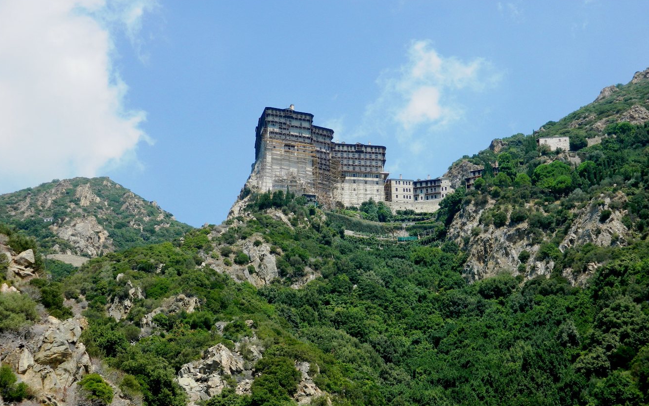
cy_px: 232
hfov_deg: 27.5
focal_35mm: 75
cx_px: 322
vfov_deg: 17.4
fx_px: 1326
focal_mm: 12.6
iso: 80
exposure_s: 1/500
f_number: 4
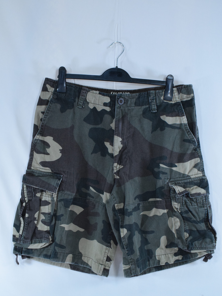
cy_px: 151
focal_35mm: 45
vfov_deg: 42.5
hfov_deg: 32.5
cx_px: 110
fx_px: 381
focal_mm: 27
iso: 3200
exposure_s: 1/160
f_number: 13
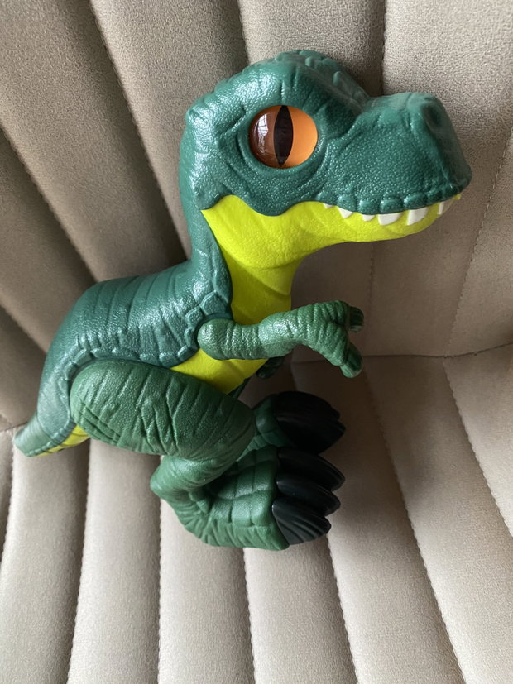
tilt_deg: -59.9
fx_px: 514
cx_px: 256
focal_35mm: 26
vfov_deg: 67.3
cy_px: 342
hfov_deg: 53.1
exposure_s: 1/30
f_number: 1.8
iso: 640
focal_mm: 4.25
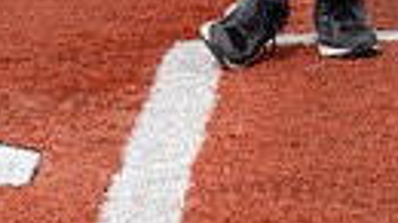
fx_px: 2300
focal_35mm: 218
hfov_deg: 9.9
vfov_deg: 5.3
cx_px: 321
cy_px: -422
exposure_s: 1/250
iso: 160
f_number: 5.6
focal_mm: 60
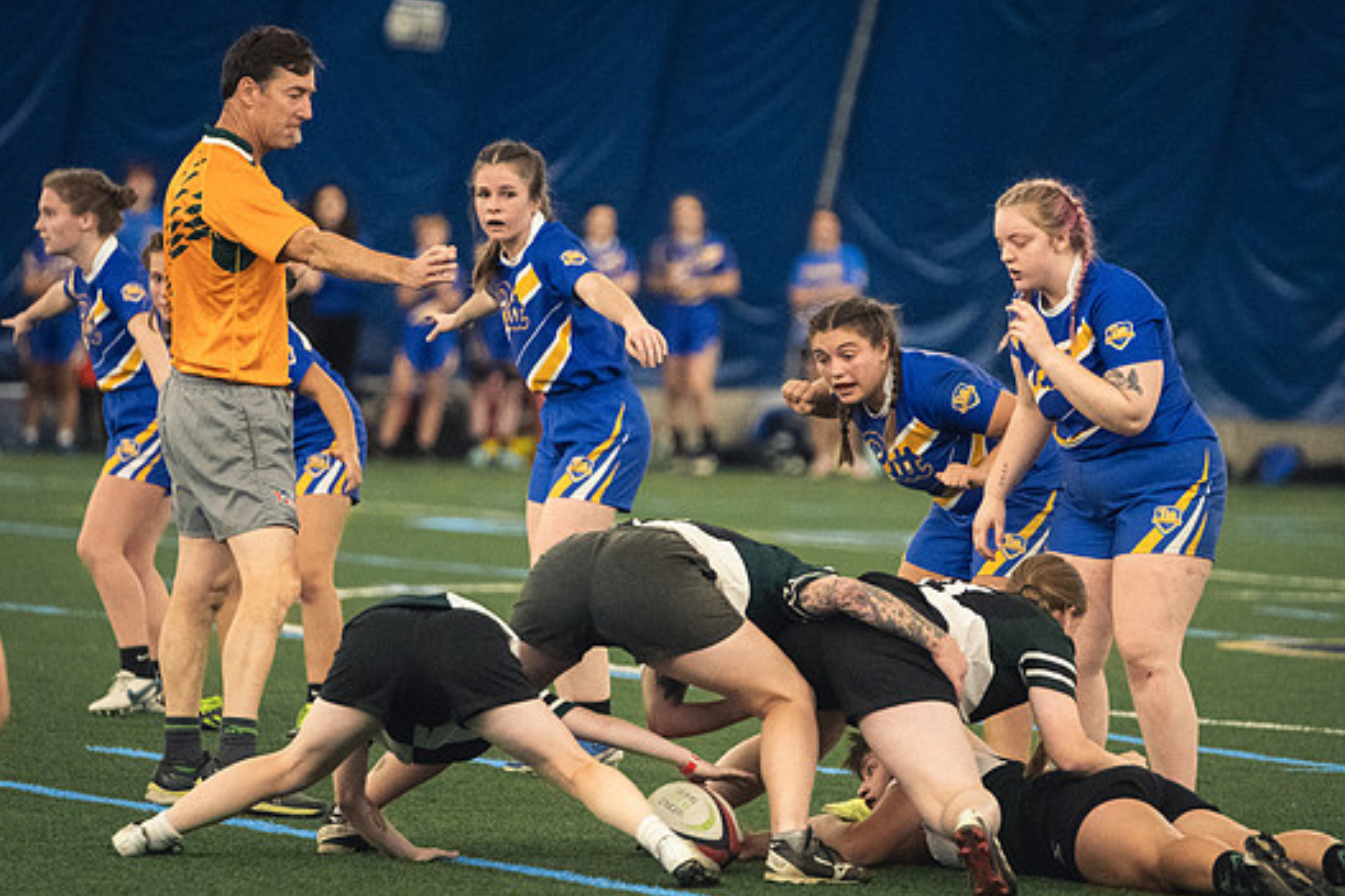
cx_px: 684
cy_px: 444
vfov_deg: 4.2
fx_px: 12325
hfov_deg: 6.2
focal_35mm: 330
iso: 10000
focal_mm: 200
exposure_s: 1/500
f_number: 2.8
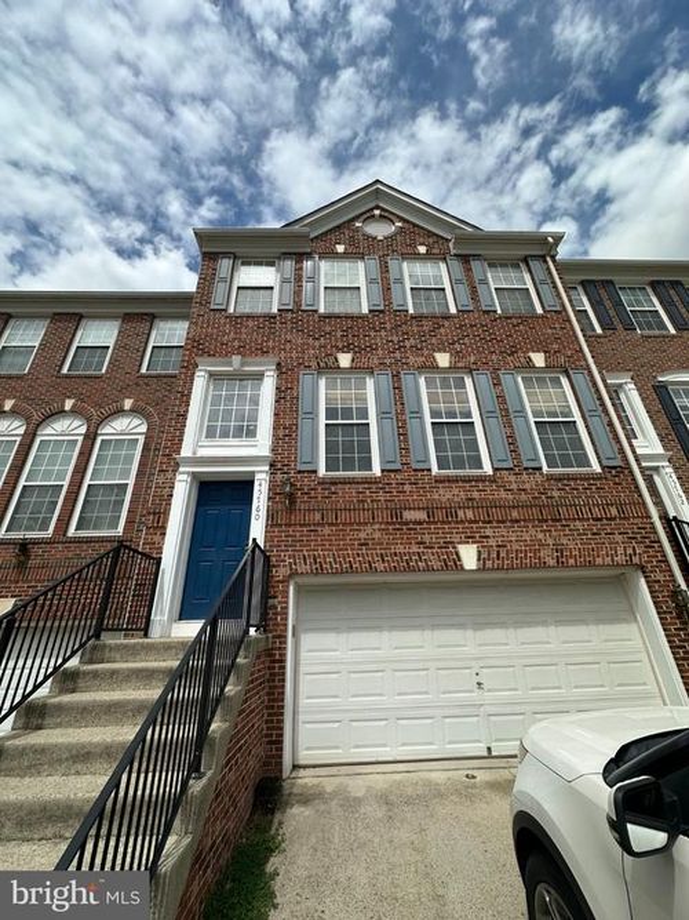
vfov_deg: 102.1
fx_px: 372
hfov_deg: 85.7
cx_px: 344
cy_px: 460
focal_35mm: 14
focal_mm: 2.22
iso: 50
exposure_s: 1/3205
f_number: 2.2
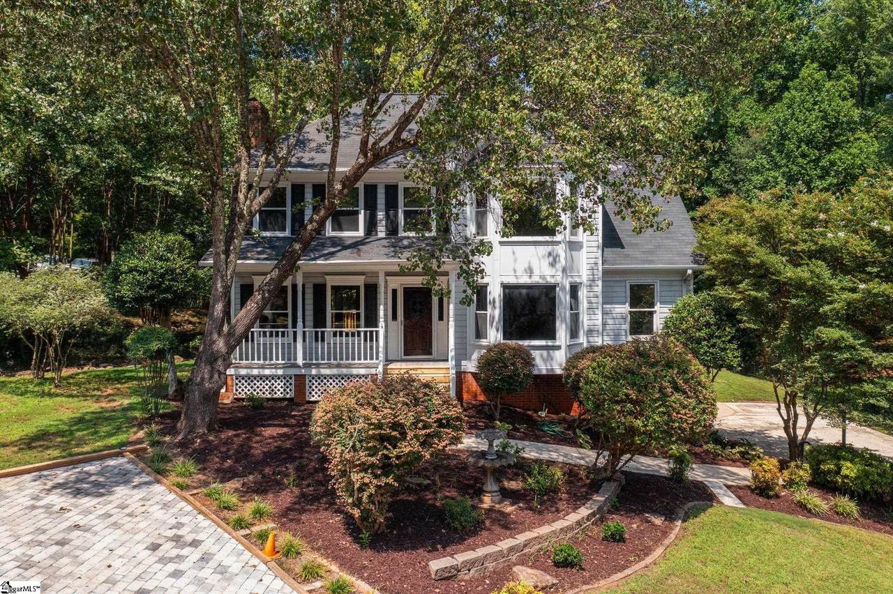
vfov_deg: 46.4
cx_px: 446
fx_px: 694
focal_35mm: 28
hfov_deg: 65.5
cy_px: 297
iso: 100
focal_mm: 10.26
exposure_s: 1/160
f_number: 3.5
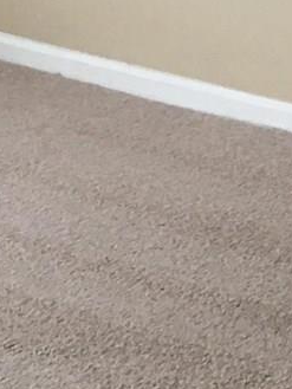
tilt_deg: -10.7
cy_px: -5
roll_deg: -0.4
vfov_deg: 9.7
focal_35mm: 203
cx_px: 145
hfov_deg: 7.3
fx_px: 2282
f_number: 2.2
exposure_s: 1/30
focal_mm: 4.15
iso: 80
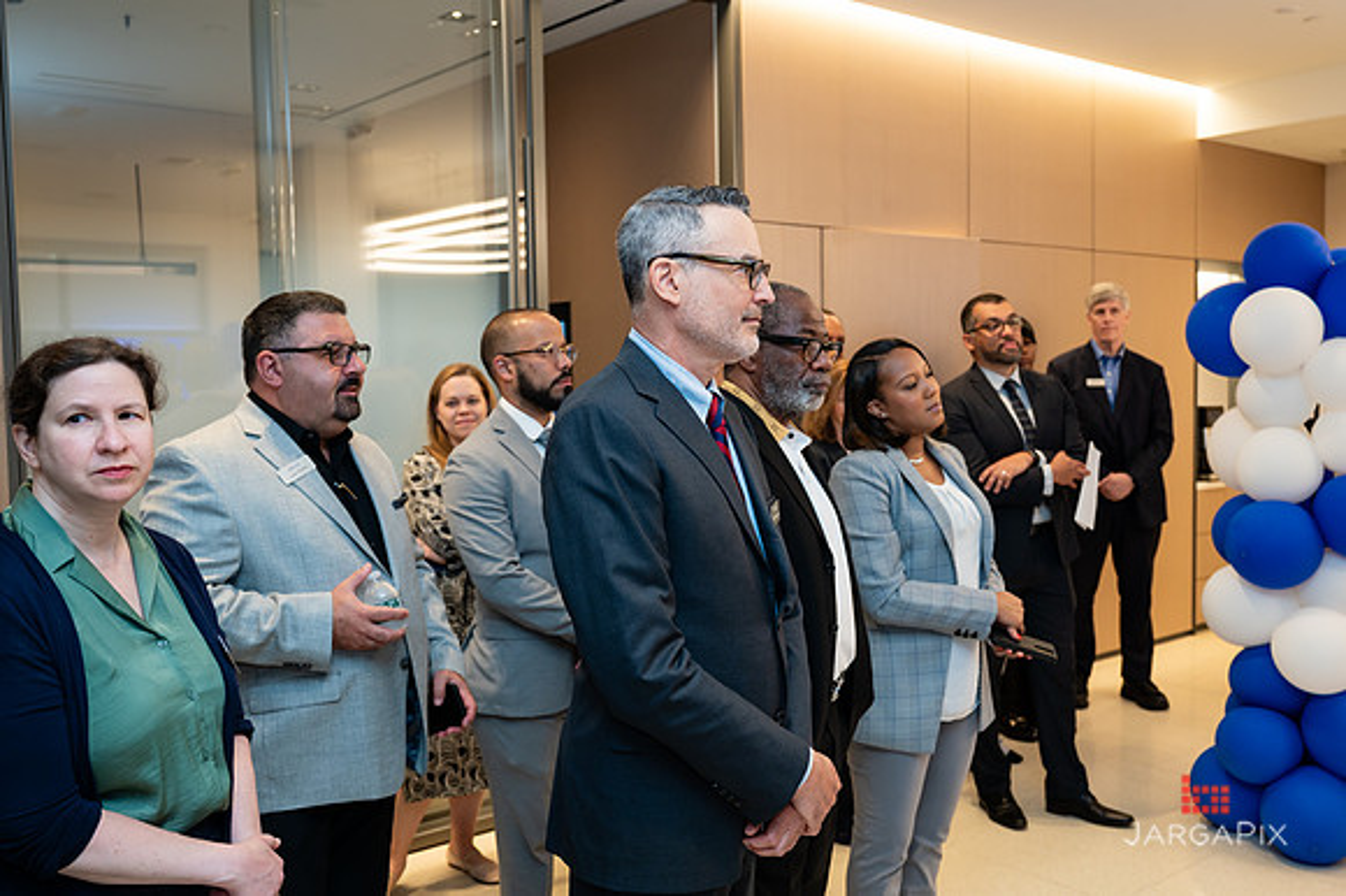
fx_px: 1272
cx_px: 703
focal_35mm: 34
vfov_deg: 38.8
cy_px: 428
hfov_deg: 55.8
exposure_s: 1/160
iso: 400
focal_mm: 31.5
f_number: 4
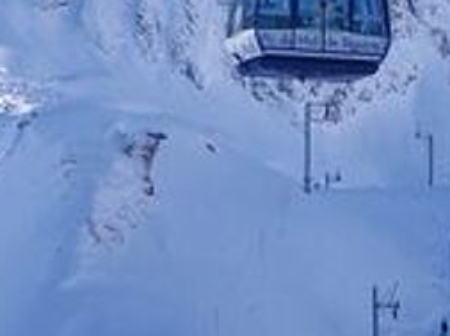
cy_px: 160
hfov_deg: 6.9
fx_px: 3752
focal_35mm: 289
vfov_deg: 5.1
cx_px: 254
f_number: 4.8
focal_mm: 12.1
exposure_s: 1/500
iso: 80
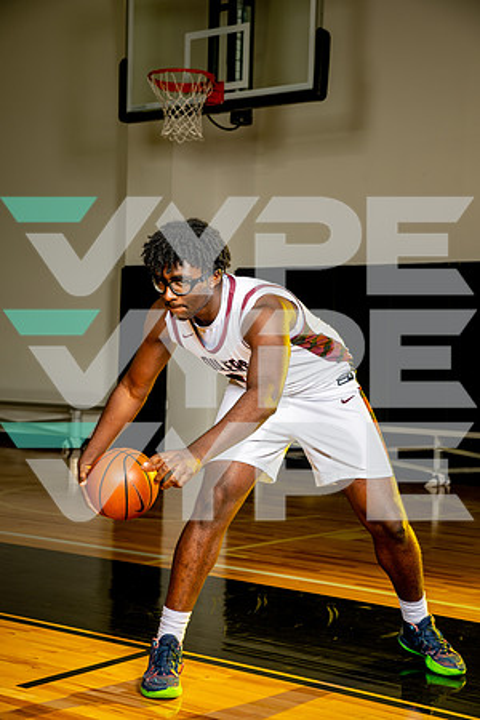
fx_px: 1300
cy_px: 360
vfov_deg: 31.0
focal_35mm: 65
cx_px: 240
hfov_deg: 20.9
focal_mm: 65
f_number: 6.3
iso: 100
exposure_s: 1/200
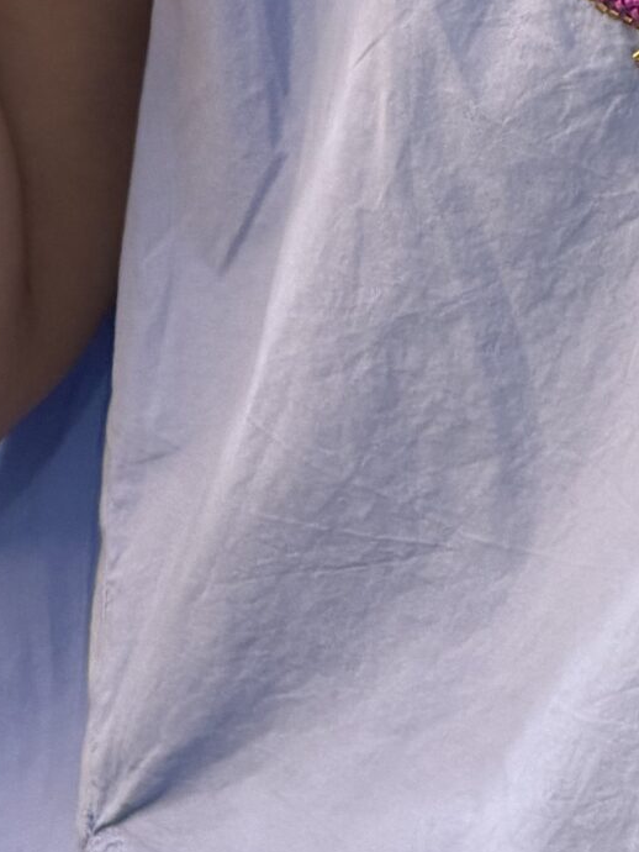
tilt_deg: -19.6
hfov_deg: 4.0
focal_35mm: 371
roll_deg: -3.5
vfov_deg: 5.3
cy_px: -385
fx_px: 9126
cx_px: 798
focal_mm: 16.89
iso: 250
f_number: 2.8
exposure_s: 1/96
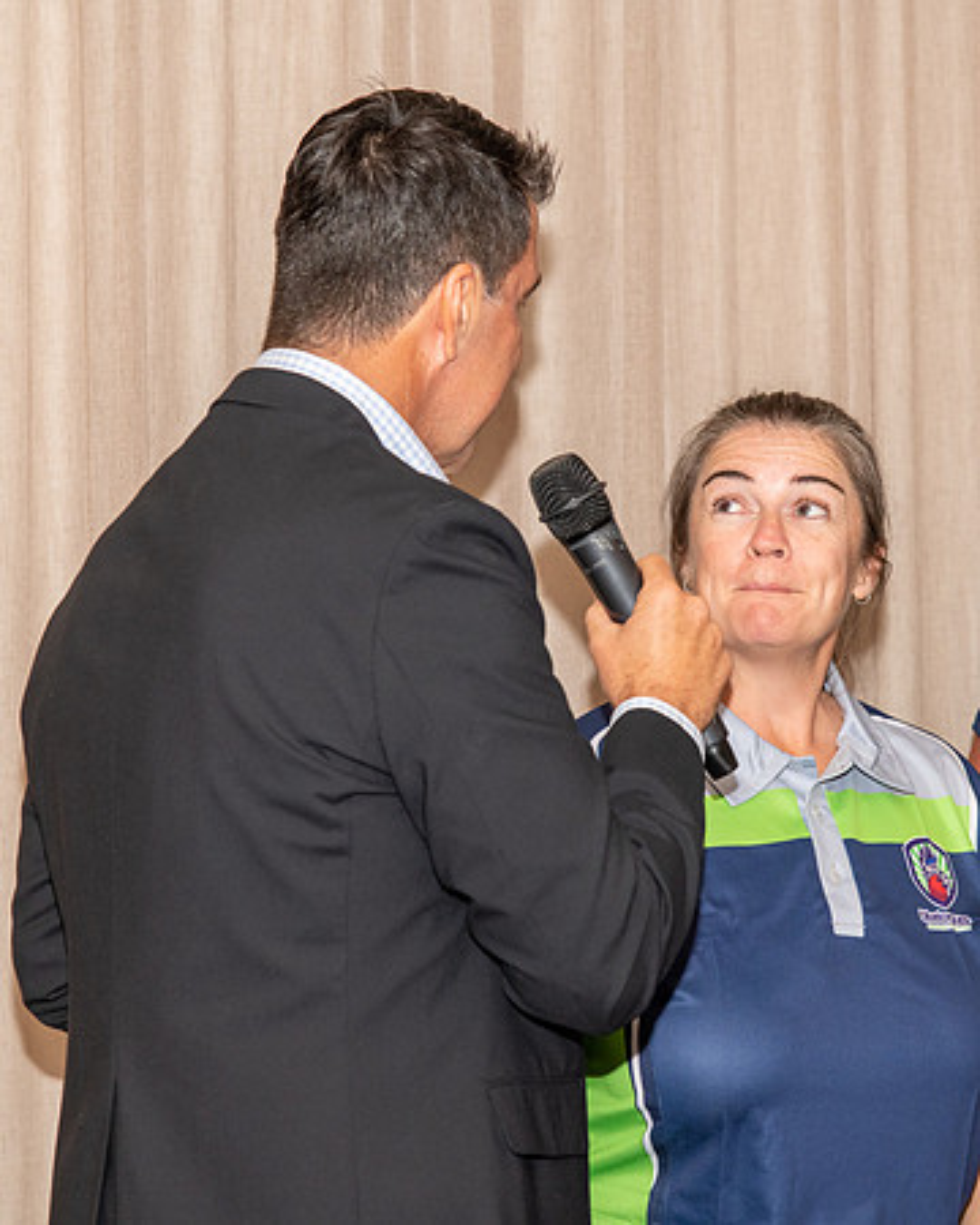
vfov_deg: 15.9
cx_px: 621
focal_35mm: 121
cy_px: 612
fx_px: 4389
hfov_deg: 12.7
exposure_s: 1/60
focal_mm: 86
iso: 800
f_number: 5.6
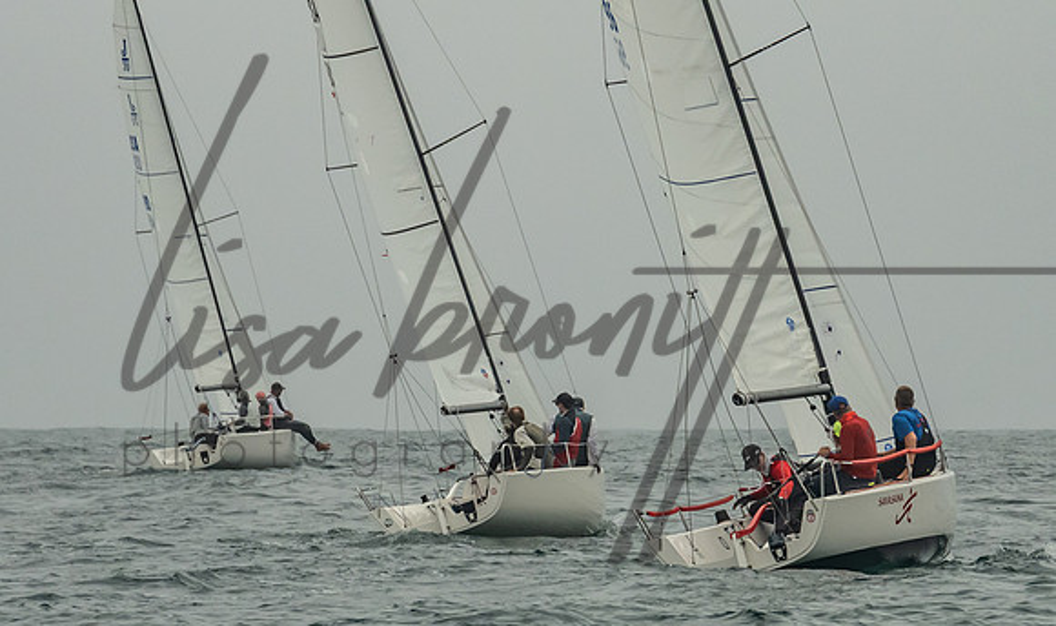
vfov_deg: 3.8
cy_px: 98
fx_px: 9519
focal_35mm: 335
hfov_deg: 6.3
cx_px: 531
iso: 800
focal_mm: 155
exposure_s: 1/2500
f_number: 9
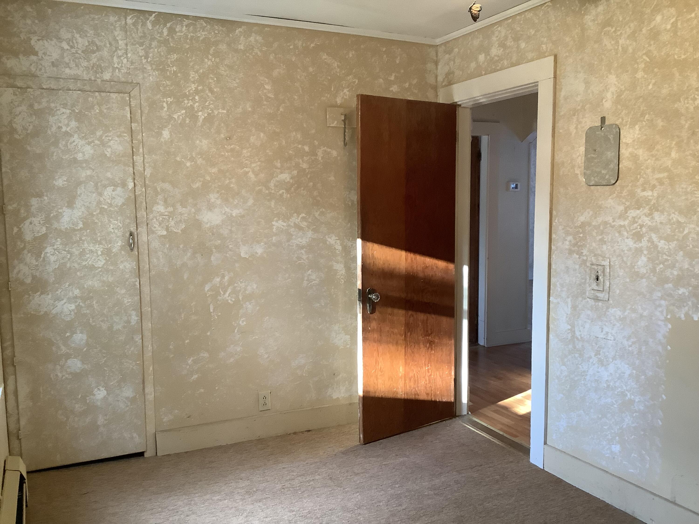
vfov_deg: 45.4
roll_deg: -0.7
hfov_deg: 58.4
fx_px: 626
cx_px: 350
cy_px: 262
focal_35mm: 31
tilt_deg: -6.5
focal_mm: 3.3
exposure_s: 1/60
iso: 250
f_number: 2.4
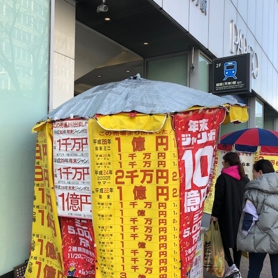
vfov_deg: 48.3
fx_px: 309
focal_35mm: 34
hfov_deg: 48.5
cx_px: 140
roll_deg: -2.0
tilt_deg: +3.4
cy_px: 158
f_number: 1.8
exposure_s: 1/382
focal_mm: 3.99
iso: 20
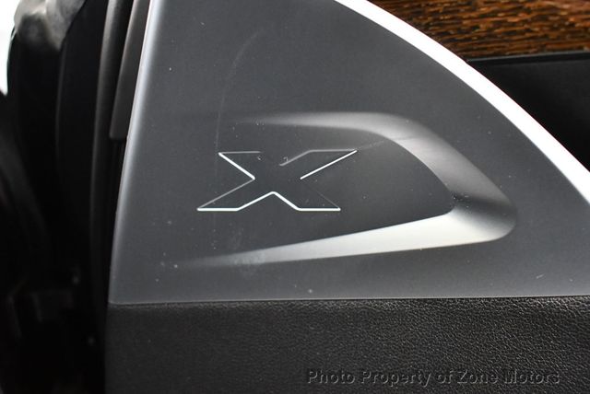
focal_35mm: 36
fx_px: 591
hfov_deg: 53.1
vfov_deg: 36.9
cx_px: 295
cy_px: 197
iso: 4500
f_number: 3.5
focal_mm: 18
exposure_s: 1/60
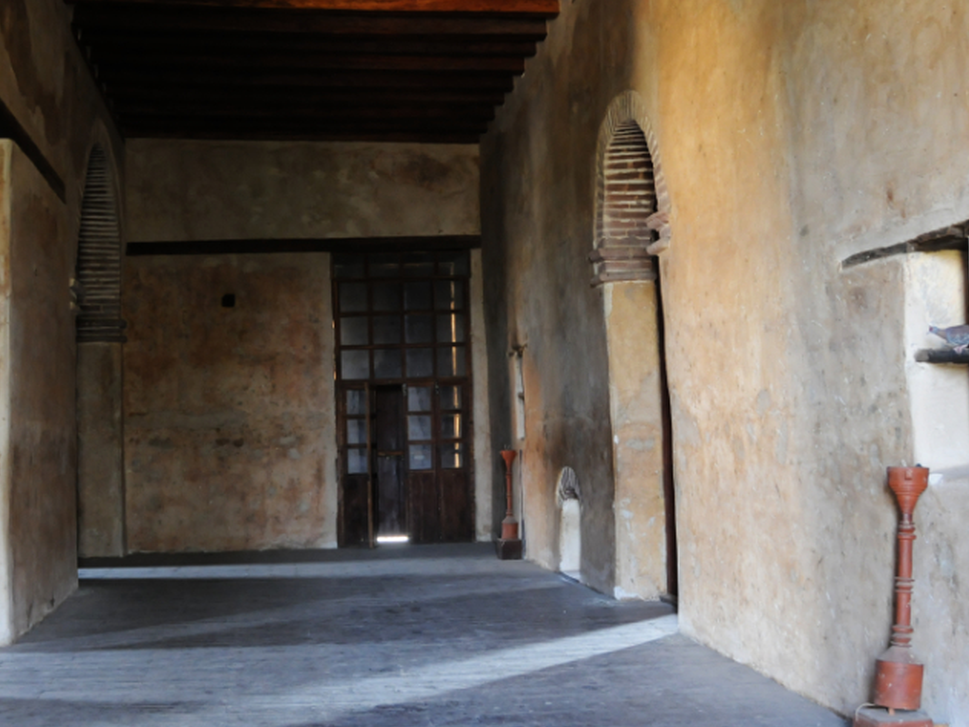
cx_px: 354
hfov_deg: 45.3
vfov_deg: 35.0
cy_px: 301
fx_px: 1148
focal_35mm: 41
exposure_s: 1/15
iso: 800
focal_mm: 18
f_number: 3.5
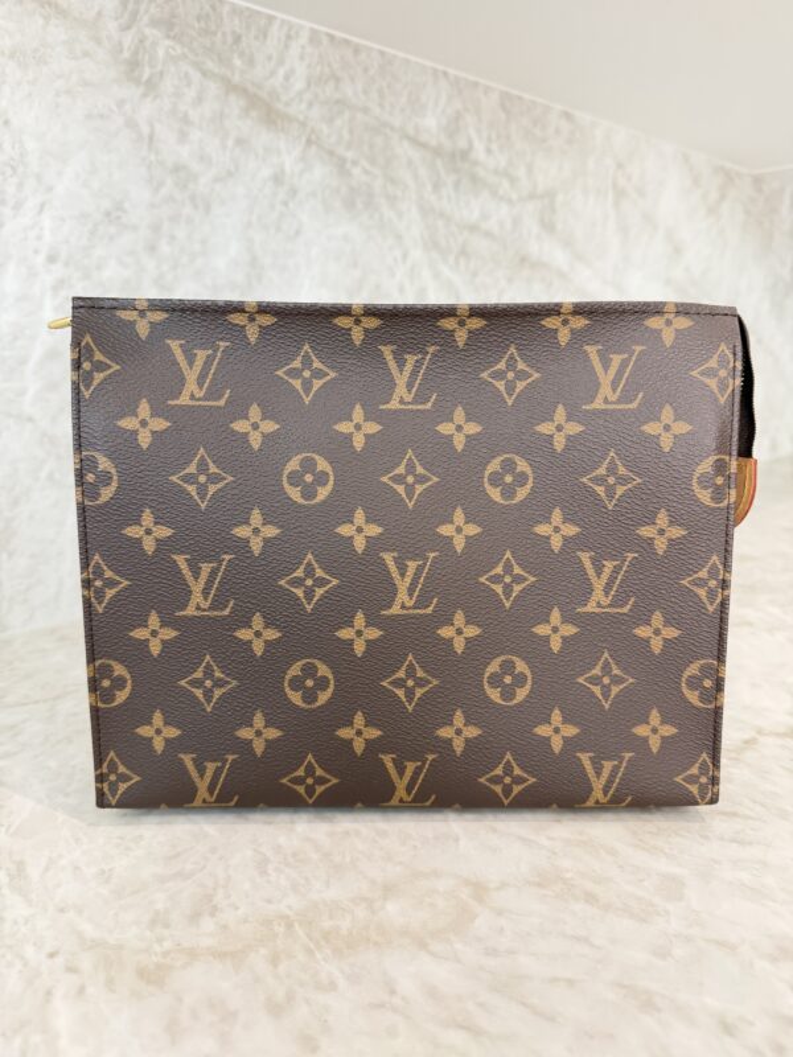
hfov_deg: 56.8
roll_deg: +0.4
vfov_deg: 71.6
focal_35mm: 24
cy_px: 528
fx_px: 733
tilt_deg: -13.1
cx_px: 396
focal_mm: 6.76
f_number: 1.78
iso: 250
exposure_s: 1/60
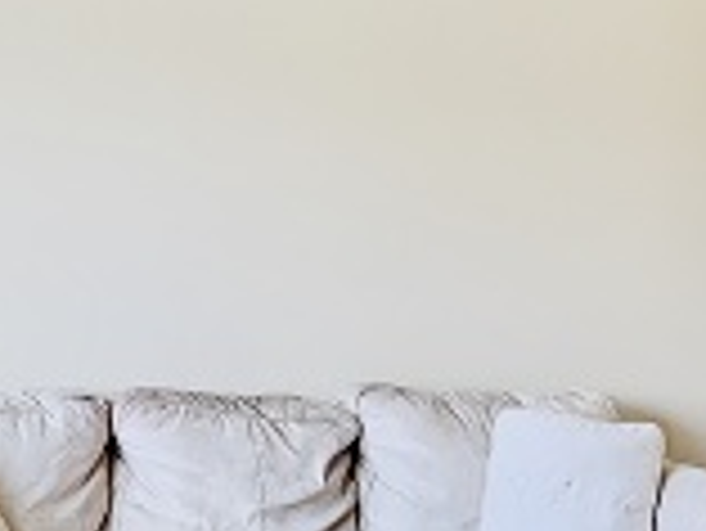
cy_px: 333
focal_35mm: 106
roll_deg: -0.8
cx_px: 499
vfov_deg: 14.0
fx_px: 2164
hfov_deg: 18.5
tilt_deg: -0.8
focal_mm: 4.25
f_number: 1.8
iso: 80
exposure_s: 1/120
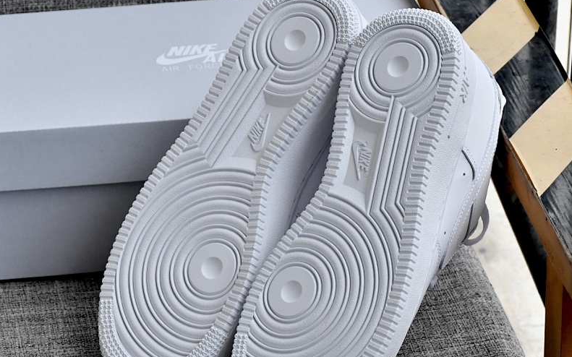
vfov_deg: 7.8
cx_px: 293
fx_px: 2603
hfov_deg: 12.5
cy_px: 216
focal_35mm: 167
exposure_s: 1/125
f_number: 10
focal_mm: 80
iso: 1600
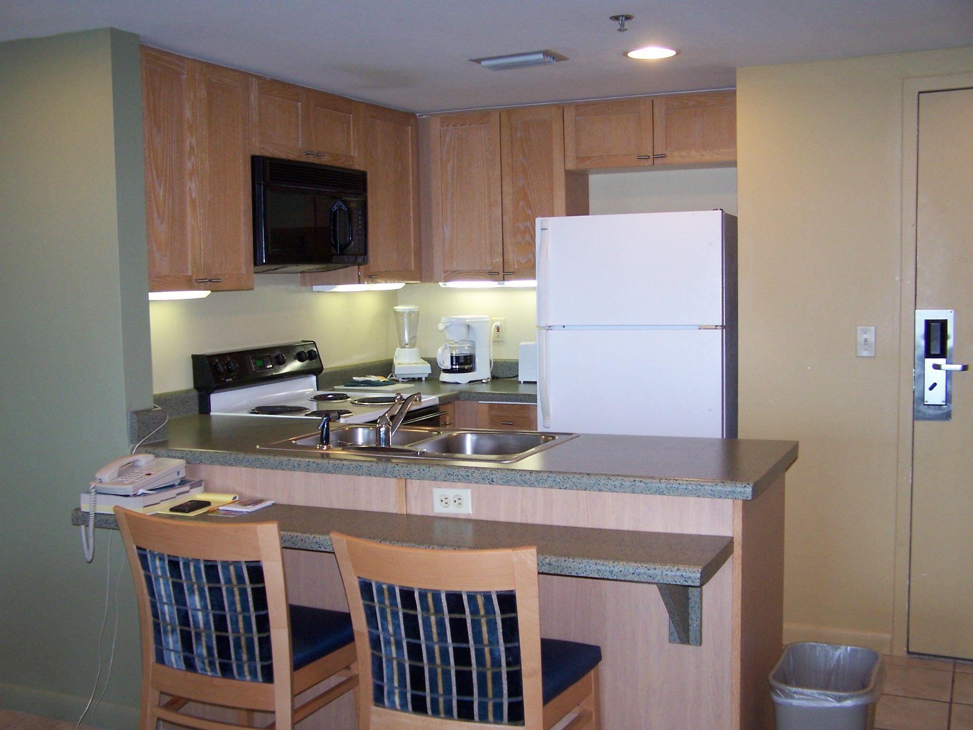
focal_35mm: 38
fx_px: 1068
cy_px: 365
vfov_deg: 37.7
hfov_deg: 49.0
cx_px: 486
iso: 140
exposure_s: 1/60
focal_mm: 6.3
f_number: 2.8
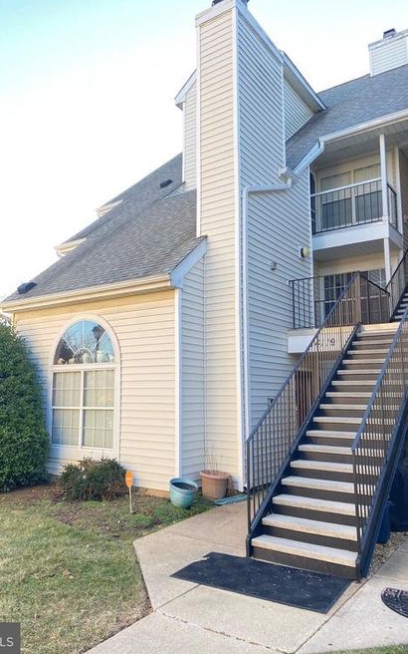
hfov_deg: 44.3
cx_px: 161
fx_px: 498
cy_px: 326
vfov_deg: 66.5
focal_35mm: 28
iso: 40
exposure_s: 1/121
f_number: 1.8
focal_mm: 4.25
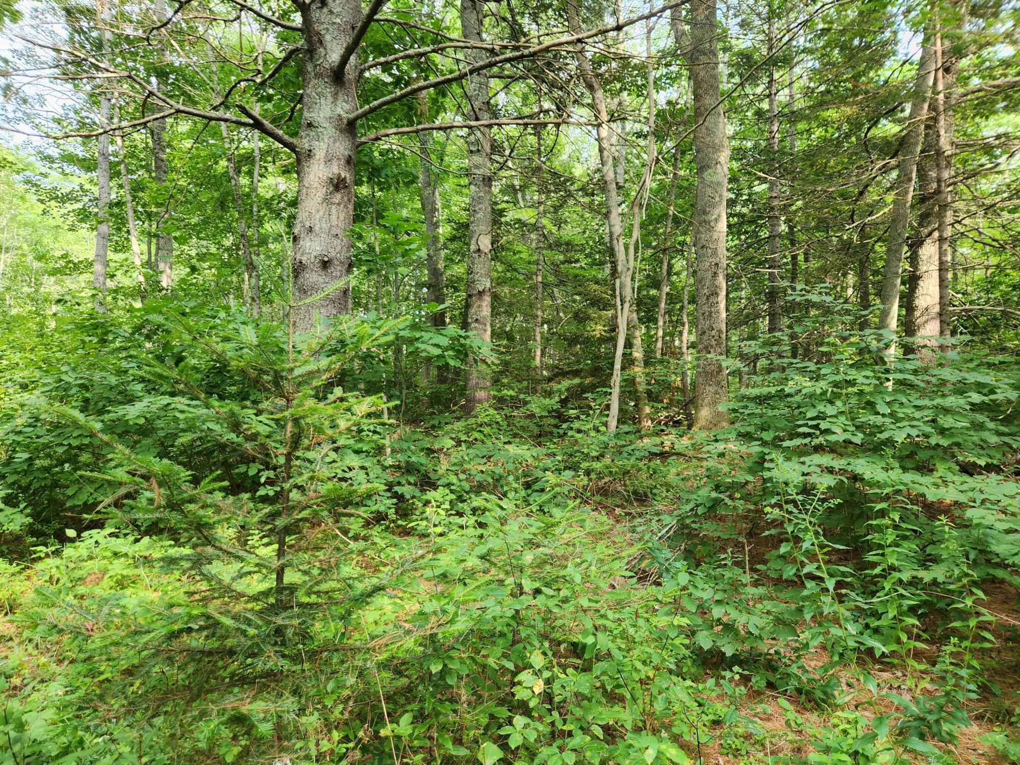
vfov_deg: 58.9
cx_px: 510
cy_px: 382
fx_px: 678
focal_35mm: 23
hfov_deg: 73.9
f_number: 1.8
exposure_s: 1/180
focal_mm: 5.4
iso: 80
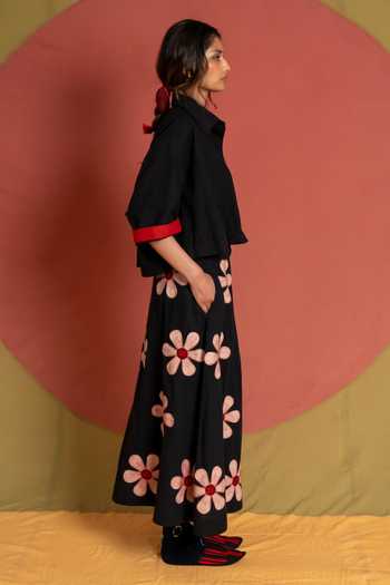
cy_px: 292
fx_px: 682
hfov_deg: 31.9
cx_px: 195
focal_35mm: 42
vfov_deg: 46.4
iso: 640
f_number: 2.8
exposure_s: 1/125
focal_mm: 42
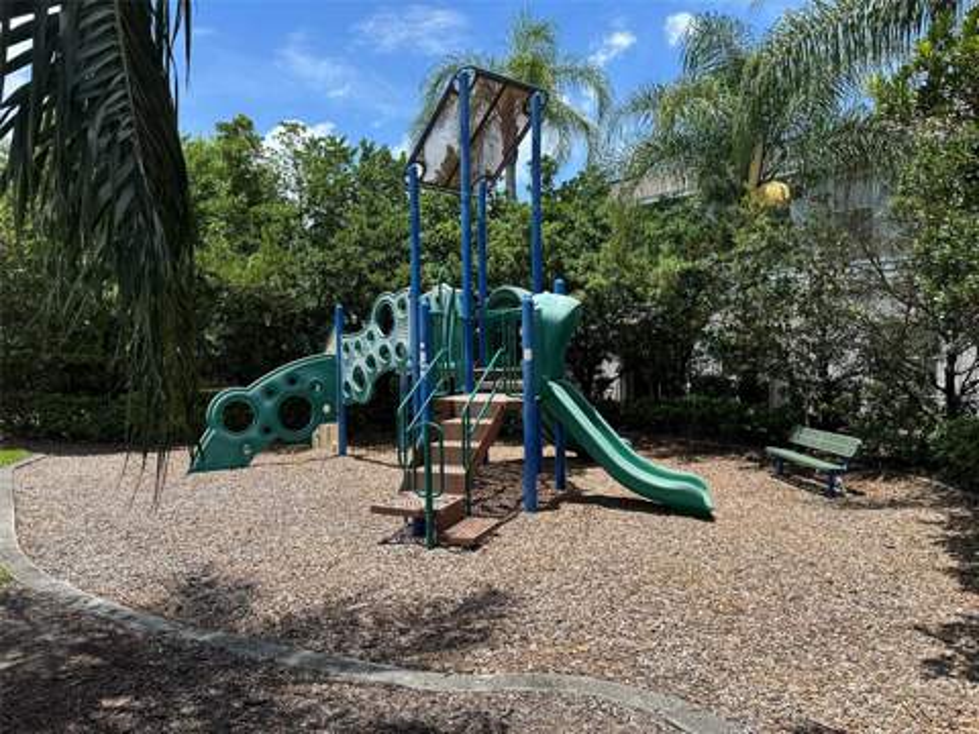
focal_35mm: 24
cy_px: 367
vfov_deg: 56.8
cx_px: 490
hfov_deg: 71.6
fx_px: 679
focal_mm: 6.86
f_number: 1.78
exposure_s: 1/2882
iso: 80
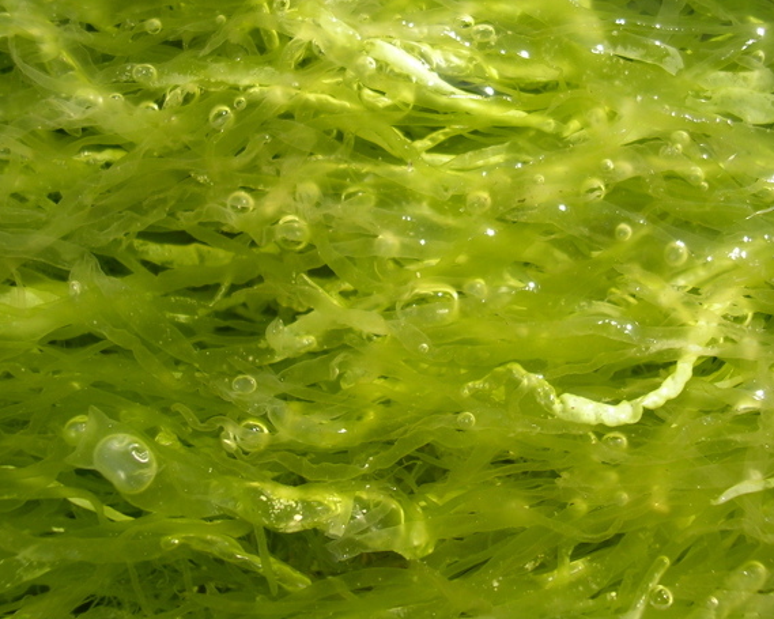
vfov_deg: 33.4
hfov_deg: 41.1
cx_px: 424
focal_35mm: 45
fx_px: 1031
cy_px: 295
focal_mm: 6.2
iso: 50
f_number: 2.9
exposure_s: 1/460
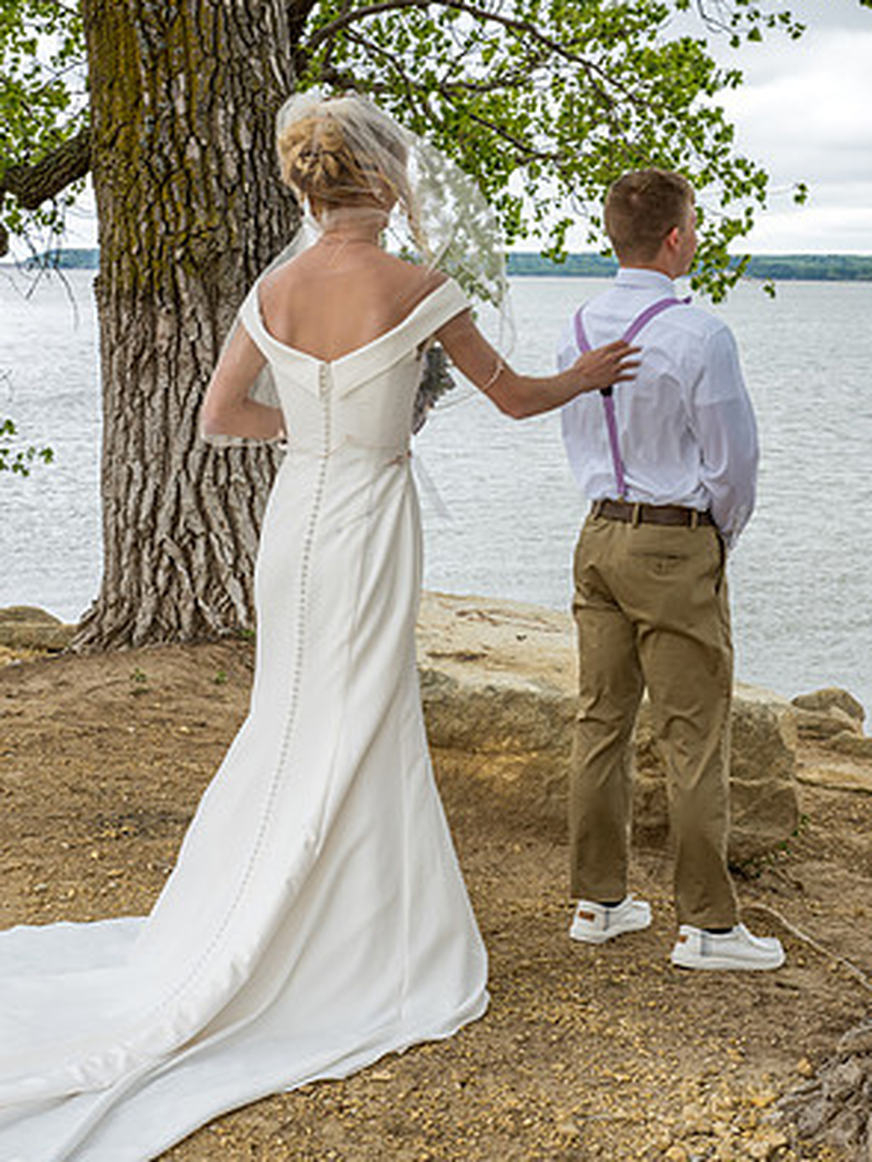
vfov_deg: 42.9
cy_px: 603
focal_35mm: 44
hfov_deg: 32.9
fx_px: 1477
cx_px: 437
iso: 100
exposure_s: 1/100
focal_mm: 40
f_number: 8
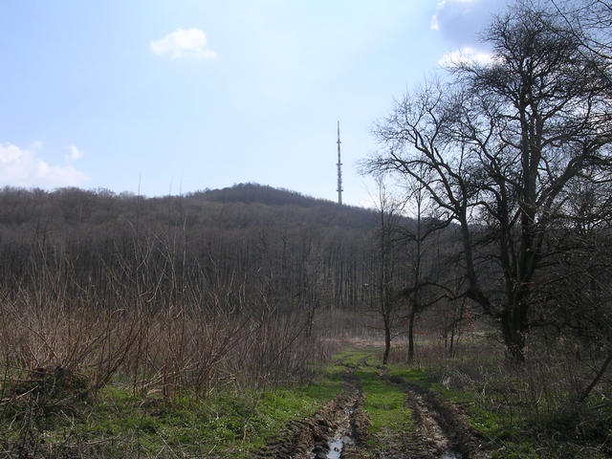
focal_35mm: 38
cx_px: 306
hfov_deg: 49.0
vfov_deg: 37.7
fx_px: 672
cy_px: 230
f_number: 5.6
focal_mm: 5.8
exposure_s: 1/269
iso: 100
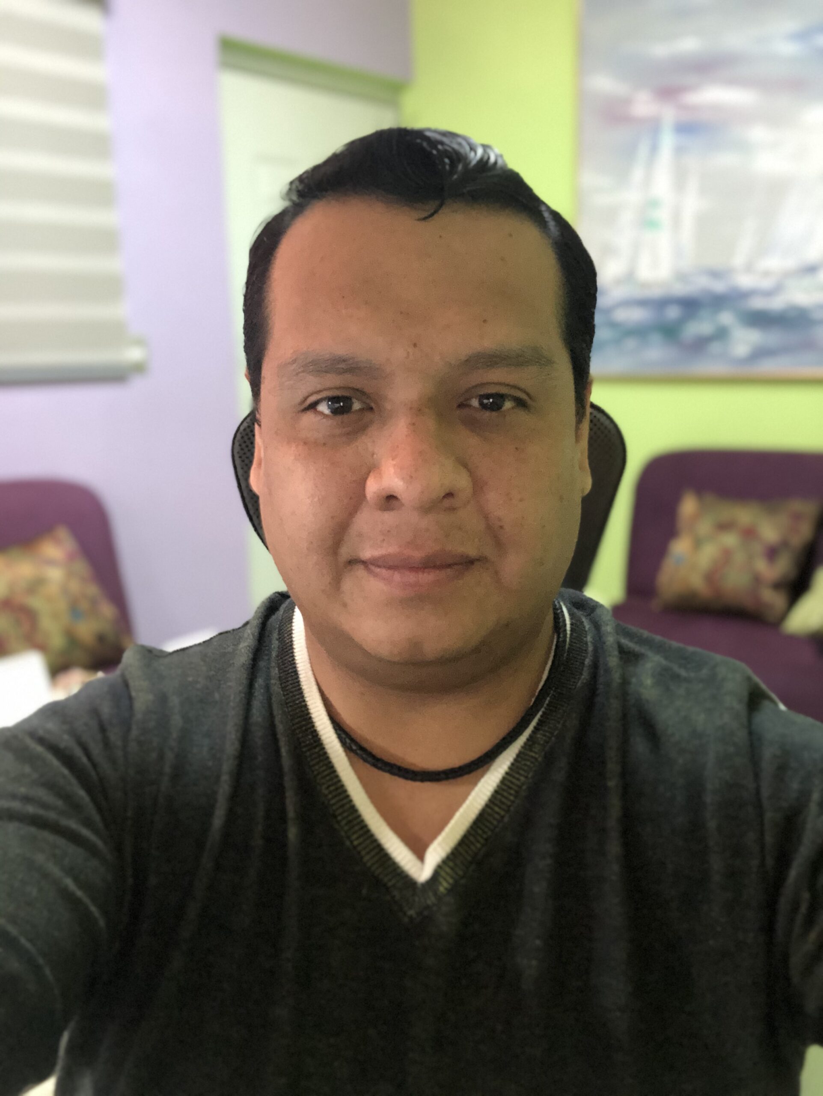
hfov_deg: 44.2
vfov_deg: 56.8
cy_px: 548
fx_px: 1013
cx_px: 412
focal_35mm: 32
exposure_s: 1/16
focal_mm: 2.87
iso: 400
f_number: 2.2
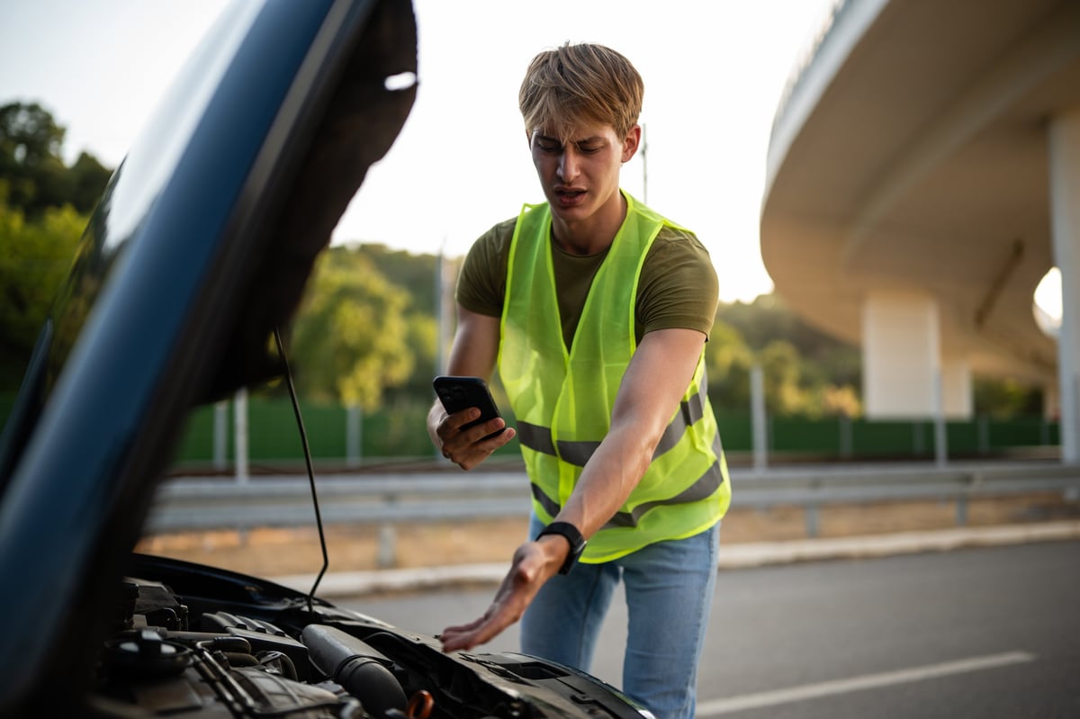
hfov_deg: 54.5
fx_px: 1050
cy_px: 360
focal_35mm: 35
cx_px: 540
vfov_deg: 37.8
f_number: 1.2
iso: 100
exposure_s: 1/1000
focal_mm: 35
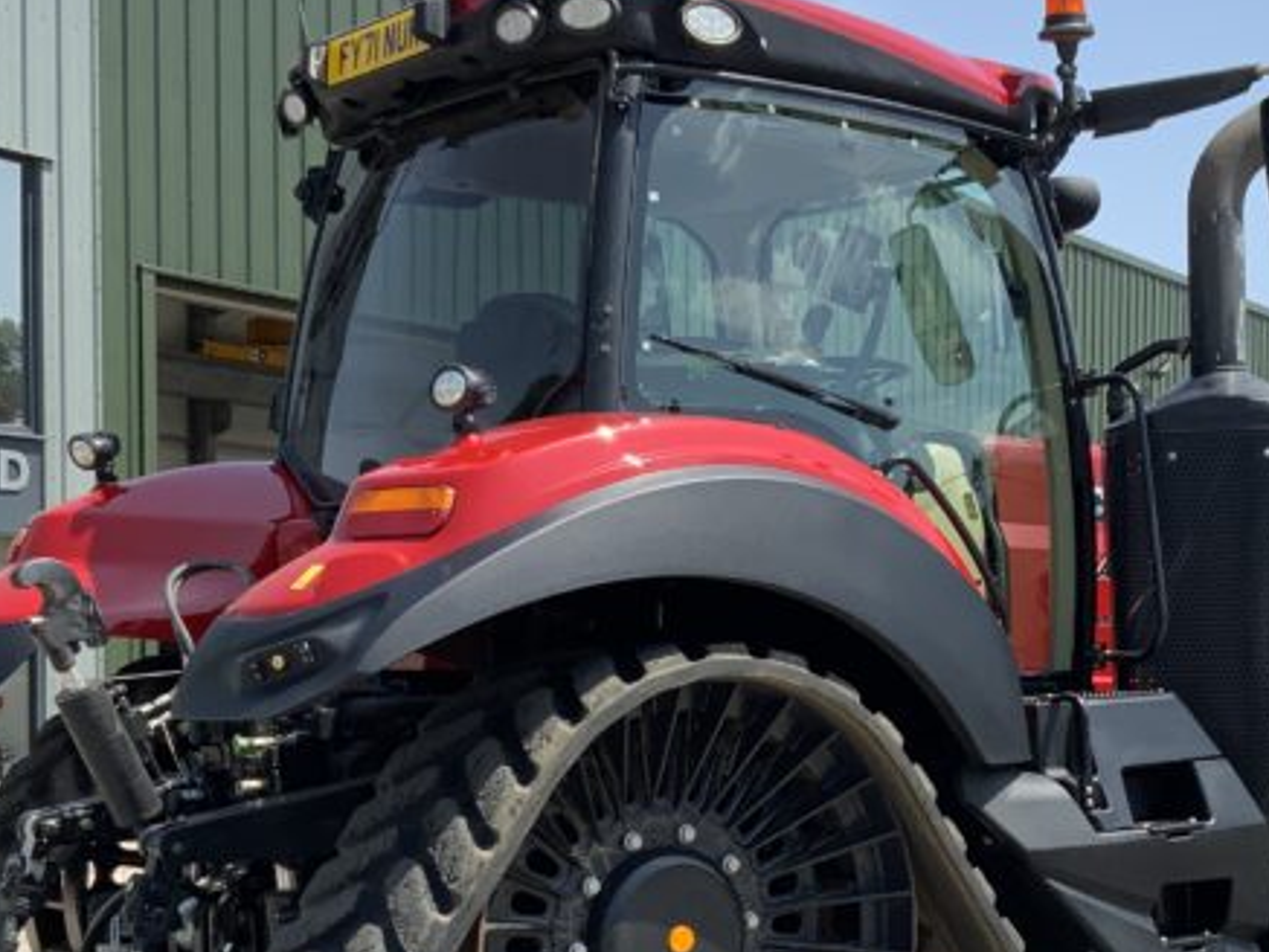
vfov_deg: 21.4
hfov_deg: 28.2
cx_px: 915
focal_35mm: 68
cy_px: 755
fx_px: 2494
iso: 16
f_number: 1.8
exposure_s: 1/1490
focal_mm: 3
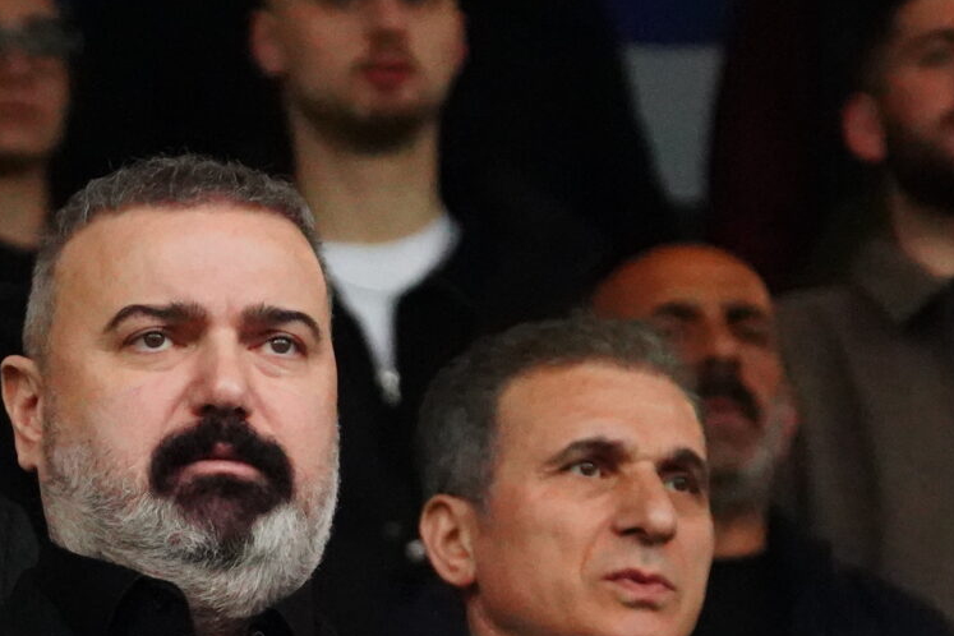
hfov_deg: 3.0
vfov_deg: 2.0
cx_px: 143
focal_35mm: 685
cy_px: 679
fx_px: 18151
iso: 16000
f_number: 5.6
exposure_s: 1/2000
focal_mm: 200
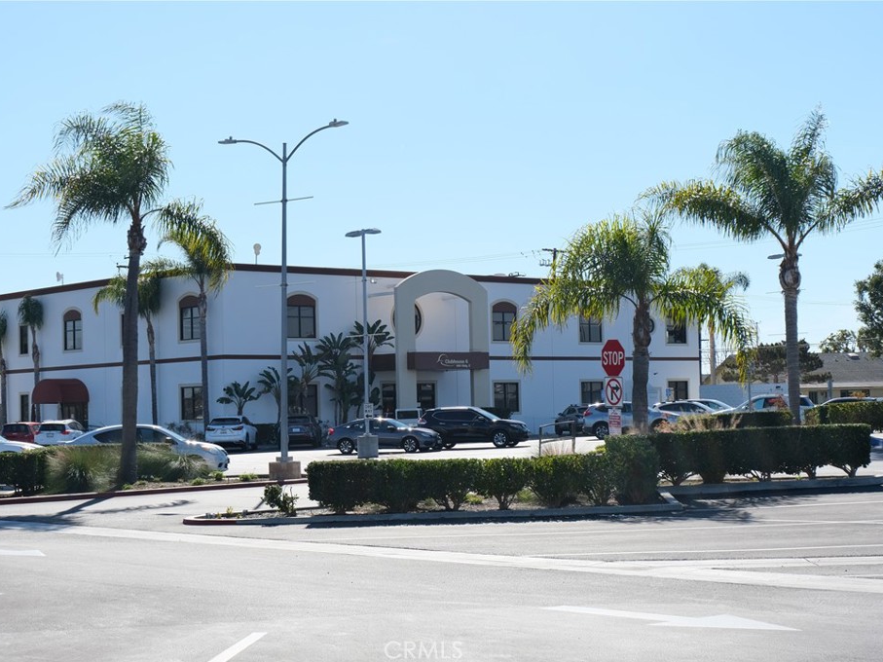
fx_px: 1607
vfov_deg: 23.3
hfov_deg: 30.7
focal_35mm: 63
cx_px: 438
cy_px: 331
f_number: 5.6
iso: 320
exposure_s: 1/1000
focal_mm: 38.5
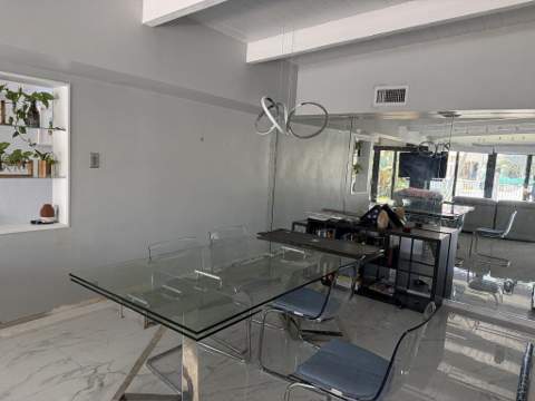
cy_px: 200
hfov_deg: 71.6
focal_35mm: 24
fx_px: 371
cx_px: 268
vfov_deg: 56.8
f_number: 1.78
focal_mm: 6.76
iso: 200
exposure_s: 1/97
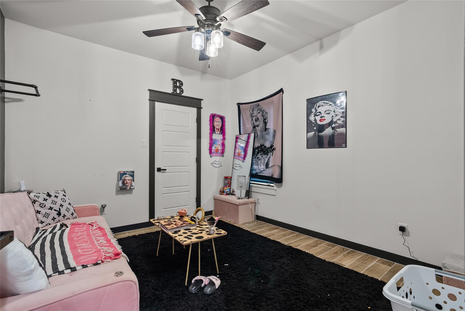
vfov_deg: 73.8
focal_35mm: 16
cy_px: 156
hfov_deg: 96.7
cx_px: 232
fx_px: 207
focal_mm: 16
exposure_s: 3.2
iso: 640
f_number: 8
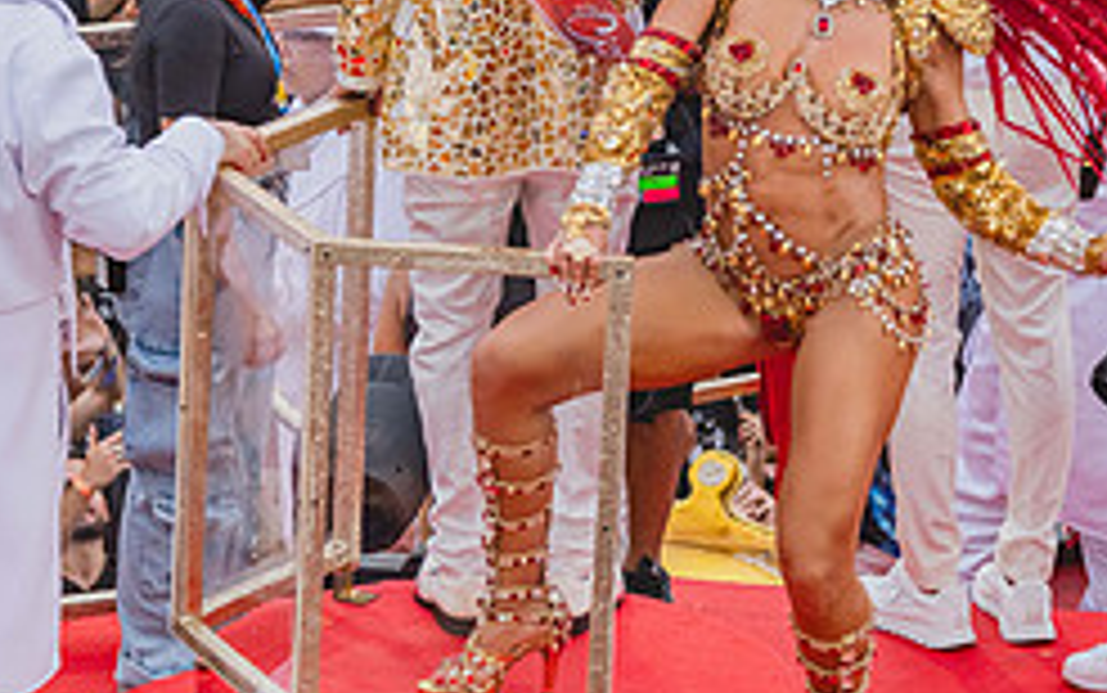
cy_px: -40
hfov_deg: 7.9
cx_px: 580
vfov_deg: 4.9
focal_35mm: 267
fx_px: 8059
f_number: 4
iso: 640
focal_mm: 95
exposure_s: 1/1600
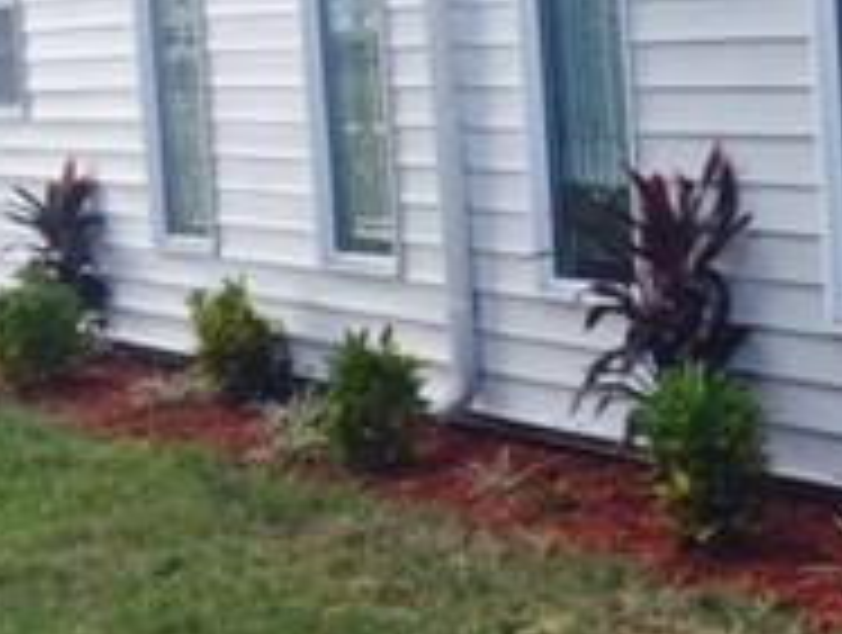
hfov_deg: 18.3
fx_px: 2413
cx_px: 1121
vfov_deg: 14.9
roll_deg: +1.4
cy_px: 103
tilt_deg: -2.9
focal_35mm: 99
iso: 32
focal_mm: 4.15
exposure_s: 1/488
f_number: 2.2
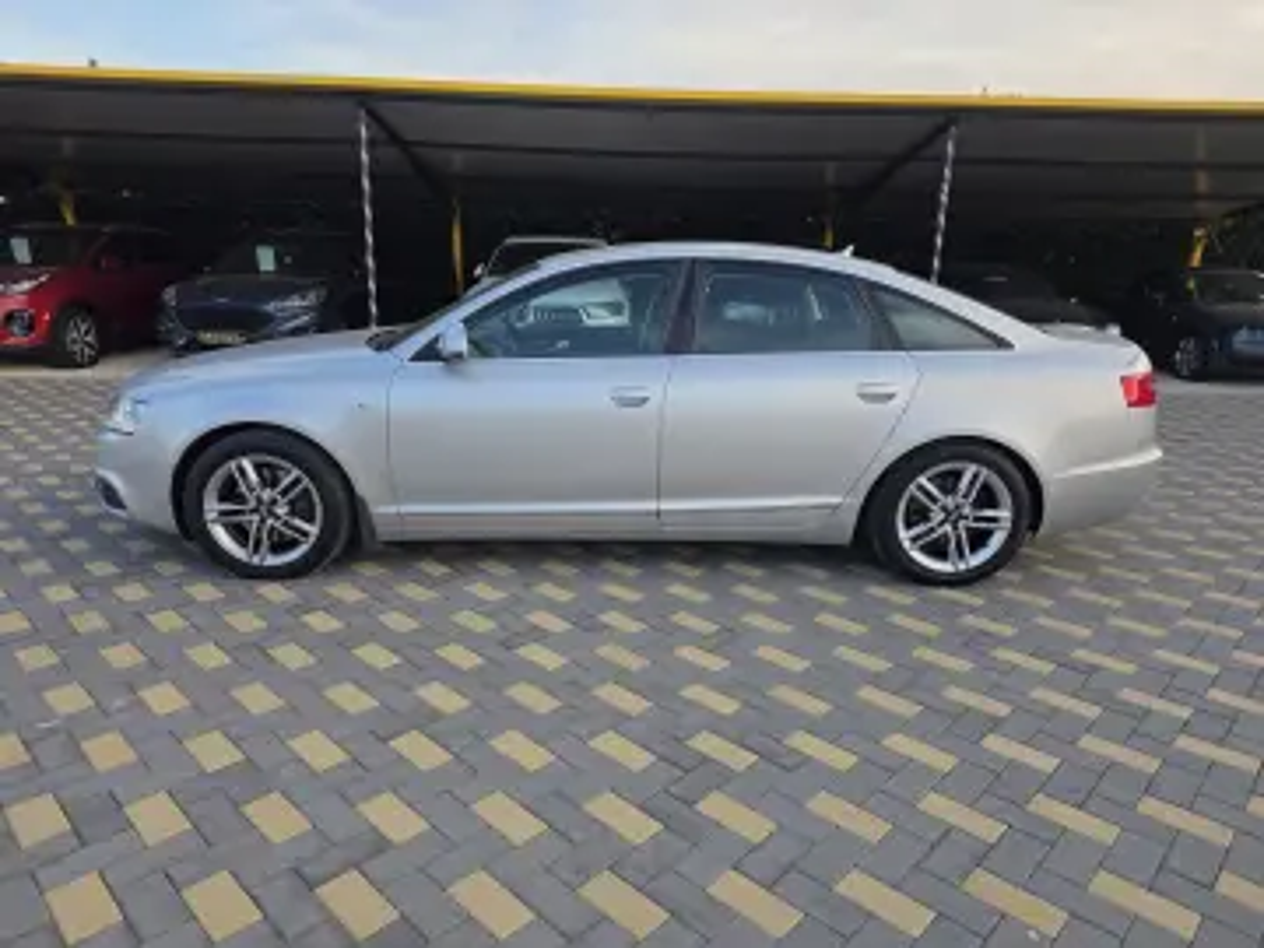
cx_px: 632
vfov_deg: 58.9
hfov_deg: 73.9
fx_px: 840
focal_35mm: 23
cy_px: 474
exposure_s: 1/359
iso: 50
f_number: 1.7
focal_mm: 6.25
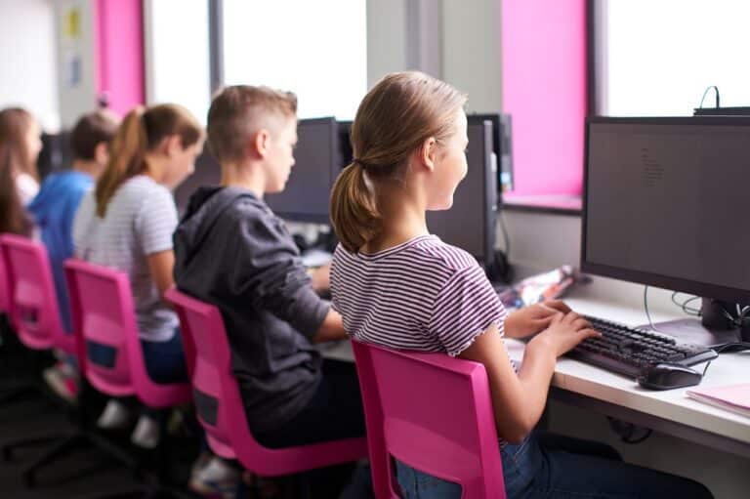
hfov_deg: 39.6
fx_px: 1041
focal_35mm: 50
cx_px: 375
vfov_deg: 27.0
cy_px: 250
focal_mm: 50
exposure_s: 1/160
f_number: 2
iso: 400
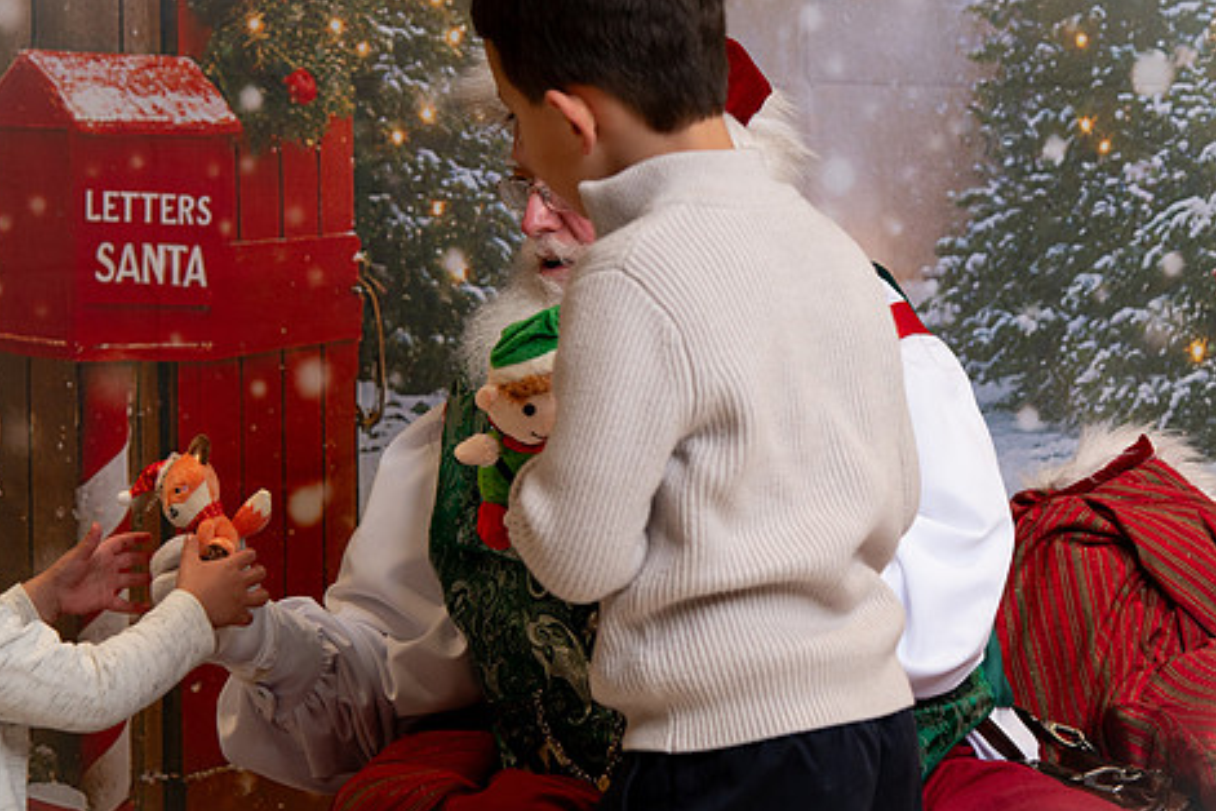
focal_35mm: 100
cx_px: 741
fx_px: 3378
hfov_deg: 20.4
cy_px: 311
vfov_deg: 13.7
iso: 1250
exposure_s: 1/200
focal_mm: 66
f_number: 4.5
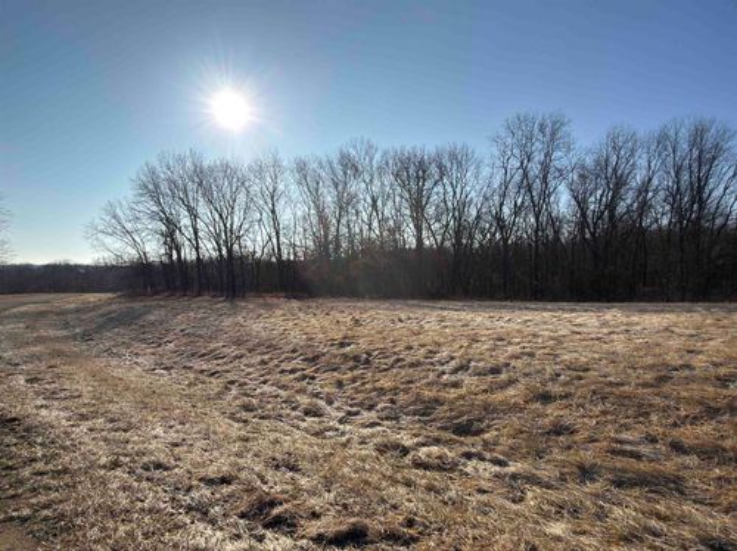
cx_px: 368
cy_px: 276
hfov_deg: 84.7
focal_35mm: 19
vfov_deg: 68.6
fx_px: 404
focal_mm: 2.22
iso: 16
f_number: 2.2
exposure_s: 1/1522
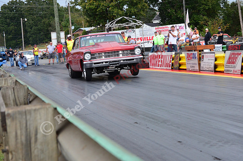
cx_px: 122
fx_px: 909
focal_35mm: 135
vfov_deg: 10.1
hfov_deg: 15.2
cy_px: 80
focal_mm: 90
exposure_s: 1/1000
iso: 1000
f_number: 8
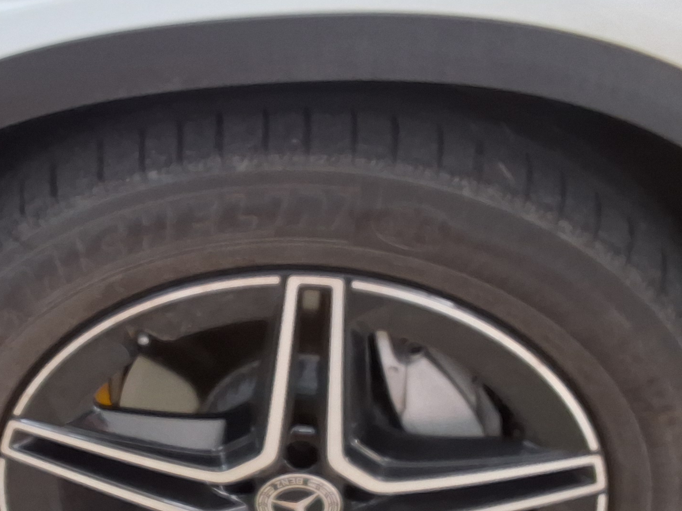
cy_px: 435
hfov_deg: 30.2
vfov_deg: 22.5
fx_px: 1261
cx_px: 279
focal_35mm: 64
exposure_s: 1/120
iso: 50
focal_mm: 2.91
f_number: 1.9
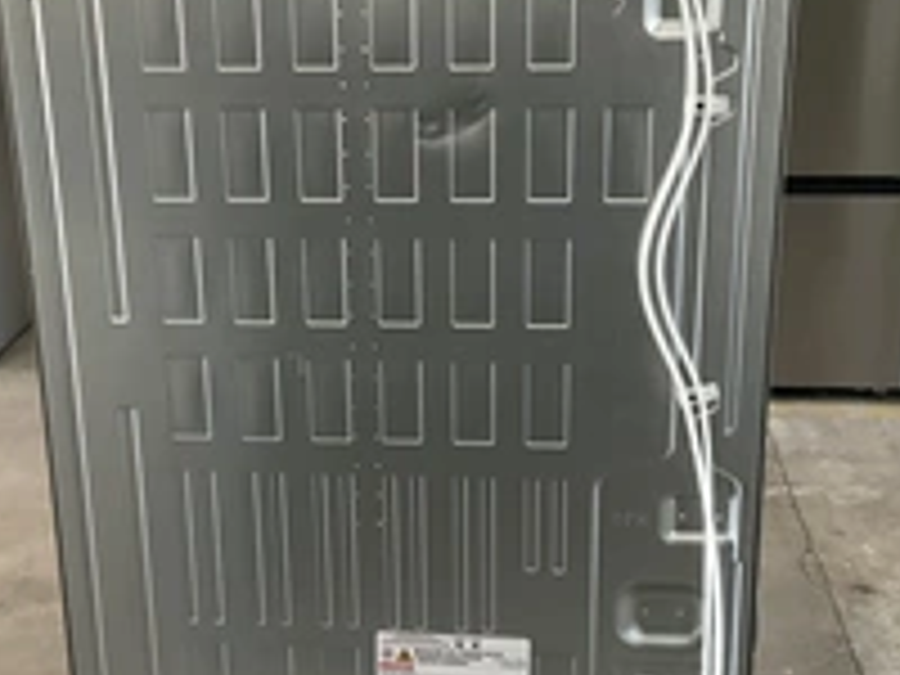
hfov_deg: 33.2
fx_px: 1508
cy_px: 356
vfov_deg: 25.2
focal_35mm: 58
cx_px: 396
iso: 125
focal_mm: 3
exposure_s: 1/60
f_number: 1.8
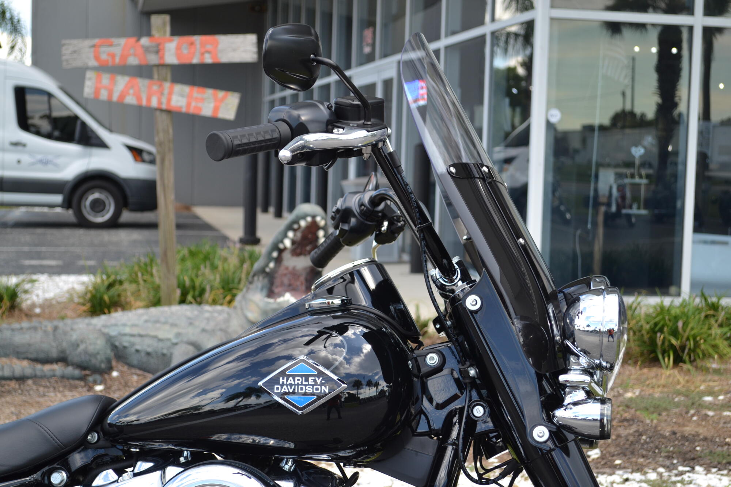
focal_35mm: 63
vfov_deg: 21.6
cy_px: 244
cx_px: 366
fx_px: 1279
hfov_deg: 31.9
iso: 140
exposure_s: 1/125
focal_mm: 42
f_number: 5.6
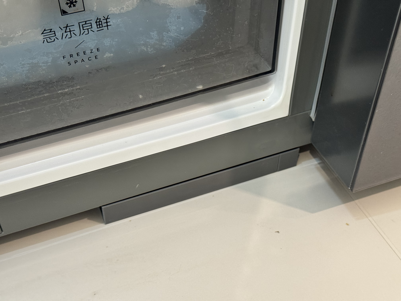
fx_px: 556
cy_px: 150
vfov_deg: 30.3
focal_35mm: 48
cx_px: 200
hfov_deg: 39.7
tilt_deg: -45.3
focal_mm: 6.76
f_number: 1.78
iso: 320
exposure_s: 1/40
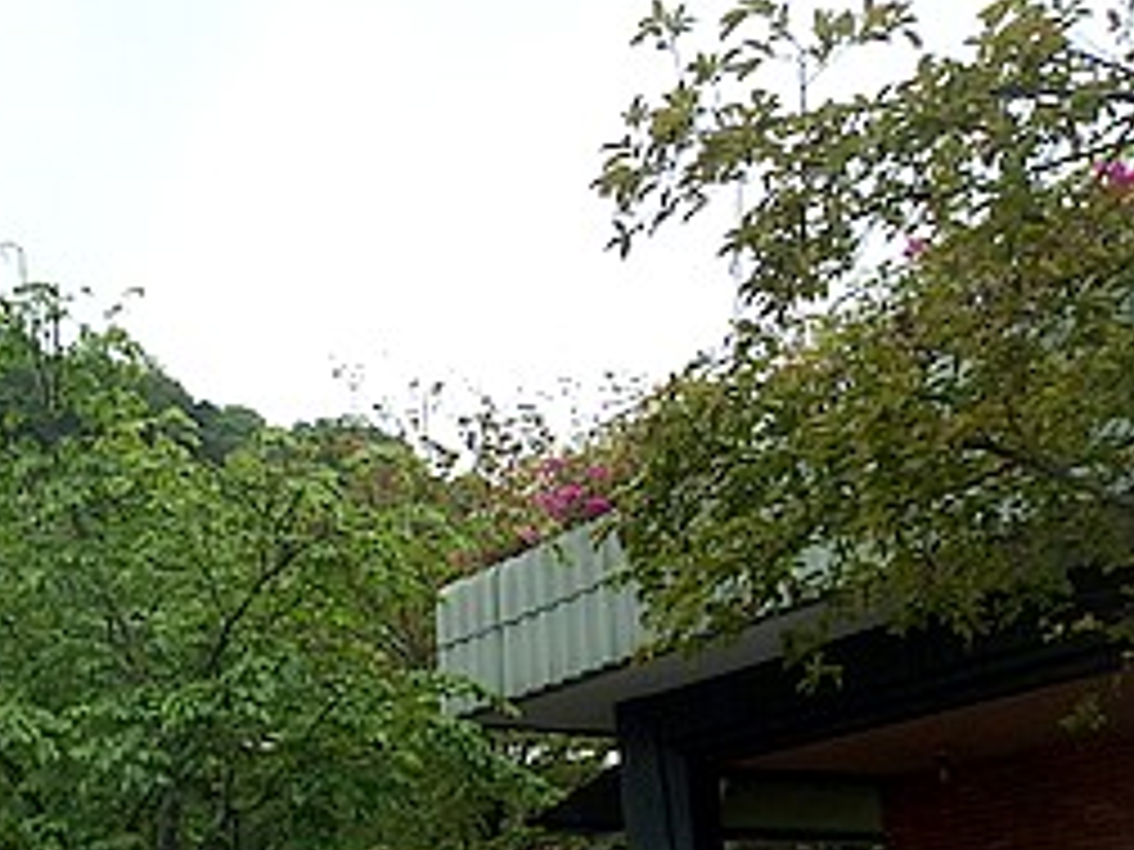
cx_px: 88
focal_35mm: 50
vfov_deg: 28.3
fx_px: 1638
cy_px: 711
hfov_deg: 35.6
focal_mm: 4.7
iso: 100
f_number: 3.5
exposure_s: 1/1250
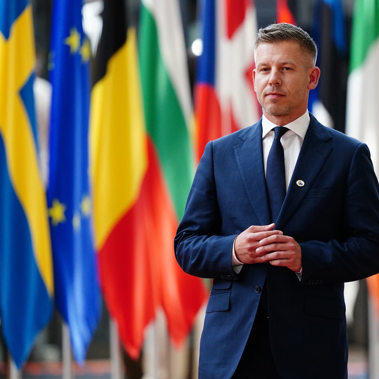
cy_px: 205
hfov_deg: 3.7
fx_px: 5797
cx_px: 245
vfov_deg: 3.7
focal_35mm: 468
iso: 2500
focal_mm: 300
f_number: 3.2
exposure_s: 1/500
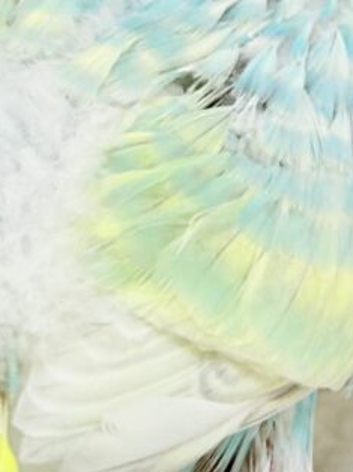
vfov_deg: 9.9
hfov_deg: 7.4
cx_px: 326
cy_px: 3
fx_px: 2709
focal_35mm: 199
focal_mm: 5.96
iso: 64
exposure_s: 1/50
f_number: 1.6
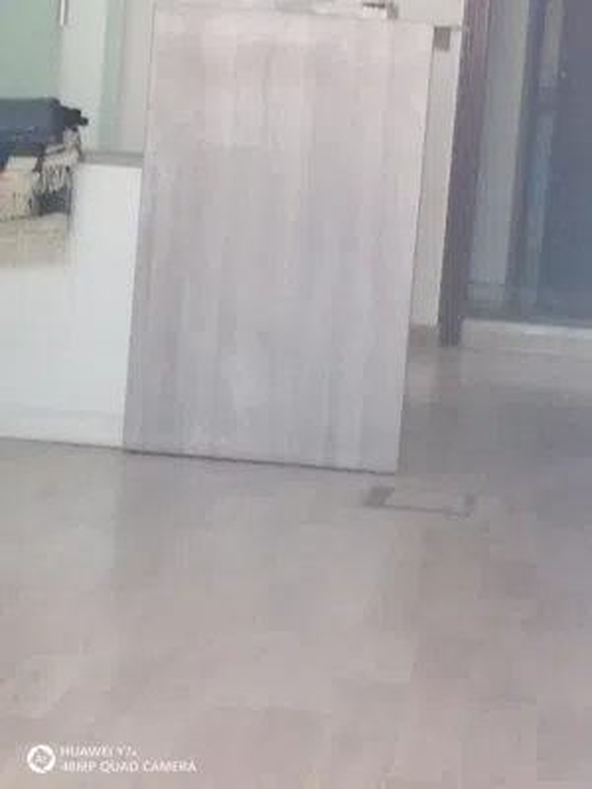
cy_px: 394
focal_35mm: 138
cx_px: 296
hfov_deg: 10.7
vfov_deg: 14.3
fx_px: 3147
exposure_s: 1/25
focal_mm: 5.3
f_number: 1.8
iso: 320
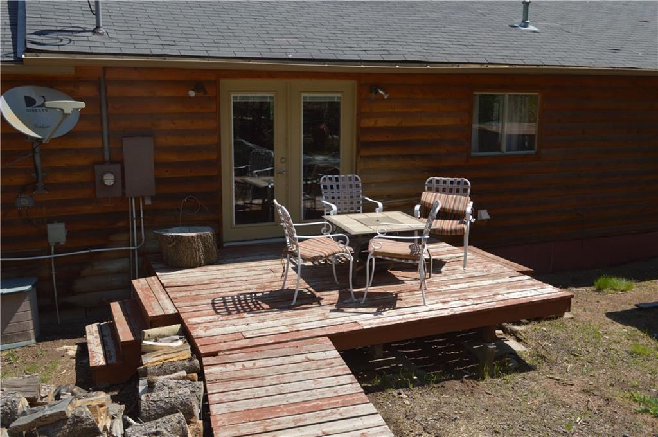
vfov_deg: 36.8
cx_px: 329
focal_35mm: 36
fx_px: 657
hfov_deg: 53.2
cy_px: 218
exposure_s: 1/200
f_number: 9
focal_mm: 24
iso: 100
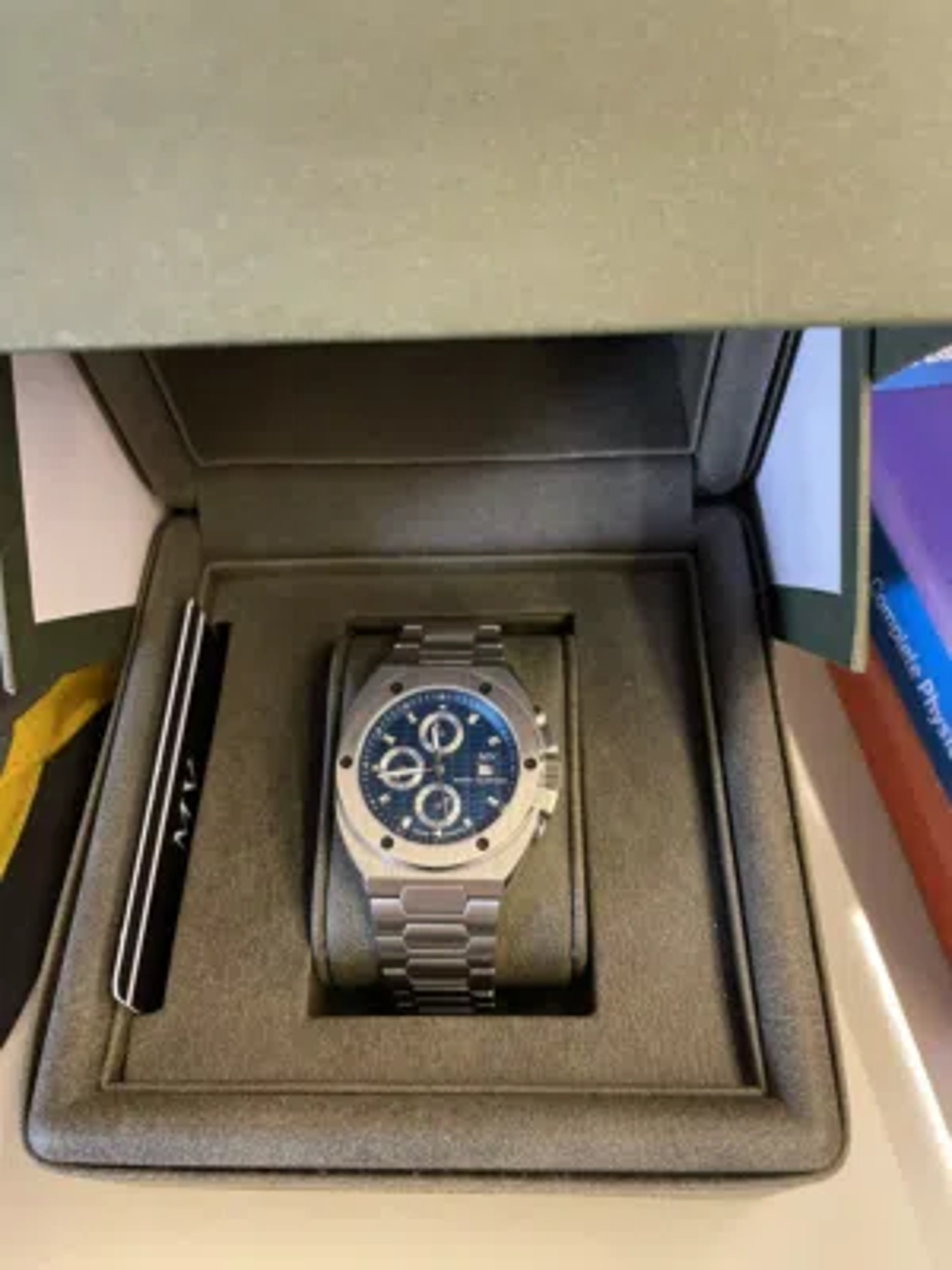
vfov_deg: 67.3
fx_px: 953
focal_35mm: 26
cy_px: 635
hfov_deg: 53.1
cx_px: 476
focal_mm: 4.2
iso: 400
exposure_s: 1/50
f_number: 1.6
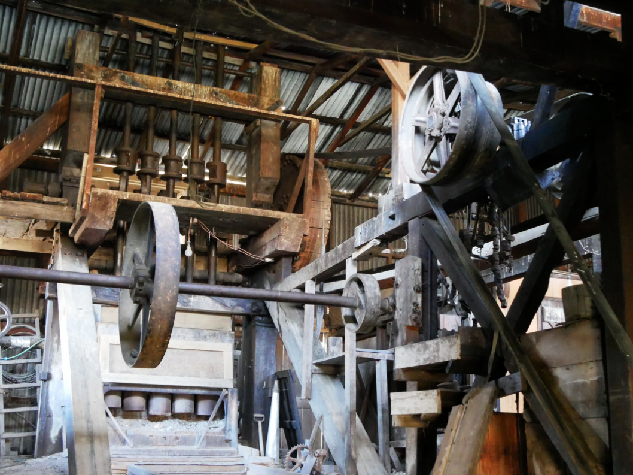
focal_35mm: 49
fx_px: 896
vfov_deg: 29.7
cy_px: 242
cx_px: 312
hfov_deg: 38.9
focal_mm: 24
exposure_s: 1/15
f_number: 5.6
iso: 6400
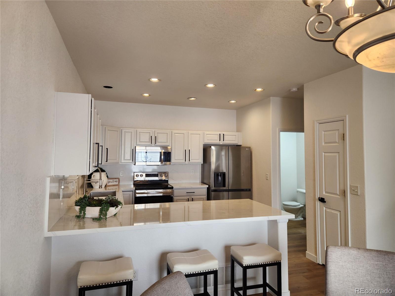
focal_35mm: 23
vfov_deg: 58.9
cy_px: 148
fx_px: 262
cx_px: 198
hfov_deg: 73.9
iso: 100
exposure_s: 1/120
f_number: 1.8
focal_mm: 5.4
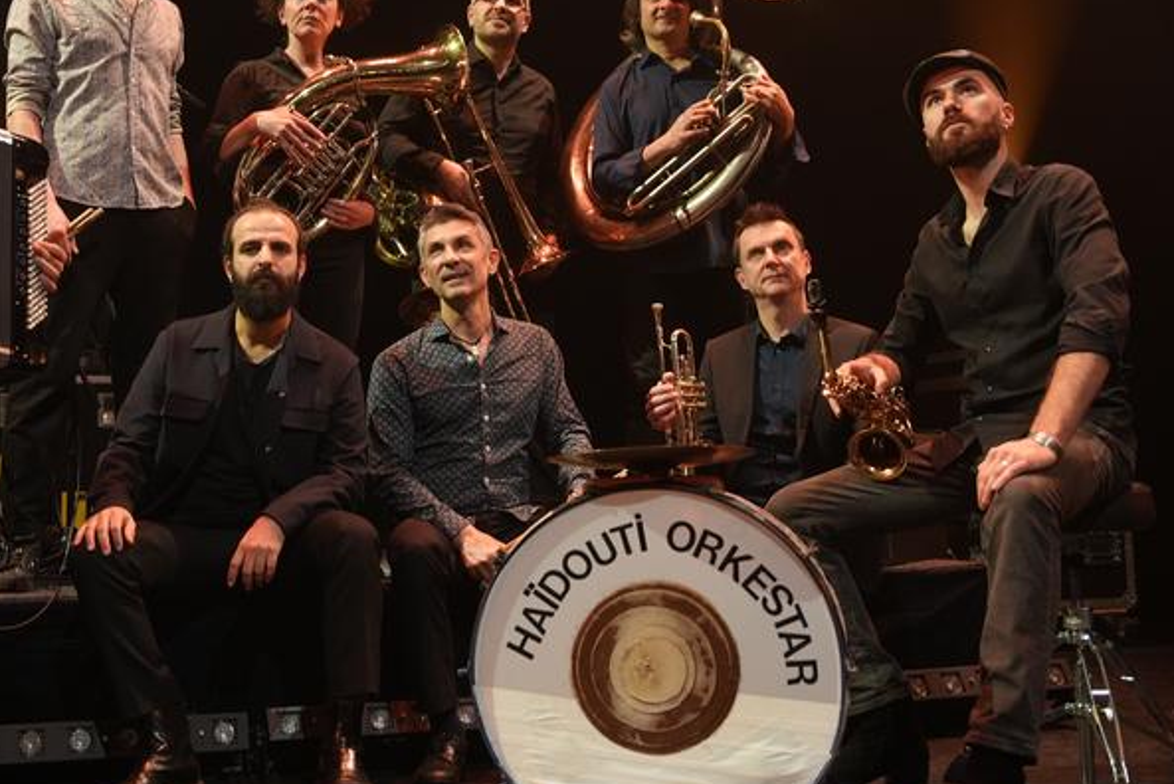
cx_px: 430
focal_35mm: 51
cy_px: 265
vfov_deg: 26.6
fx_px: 1651
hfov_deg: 38.9
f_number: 3.2
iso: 640
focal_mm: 33.4
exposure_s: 1/80
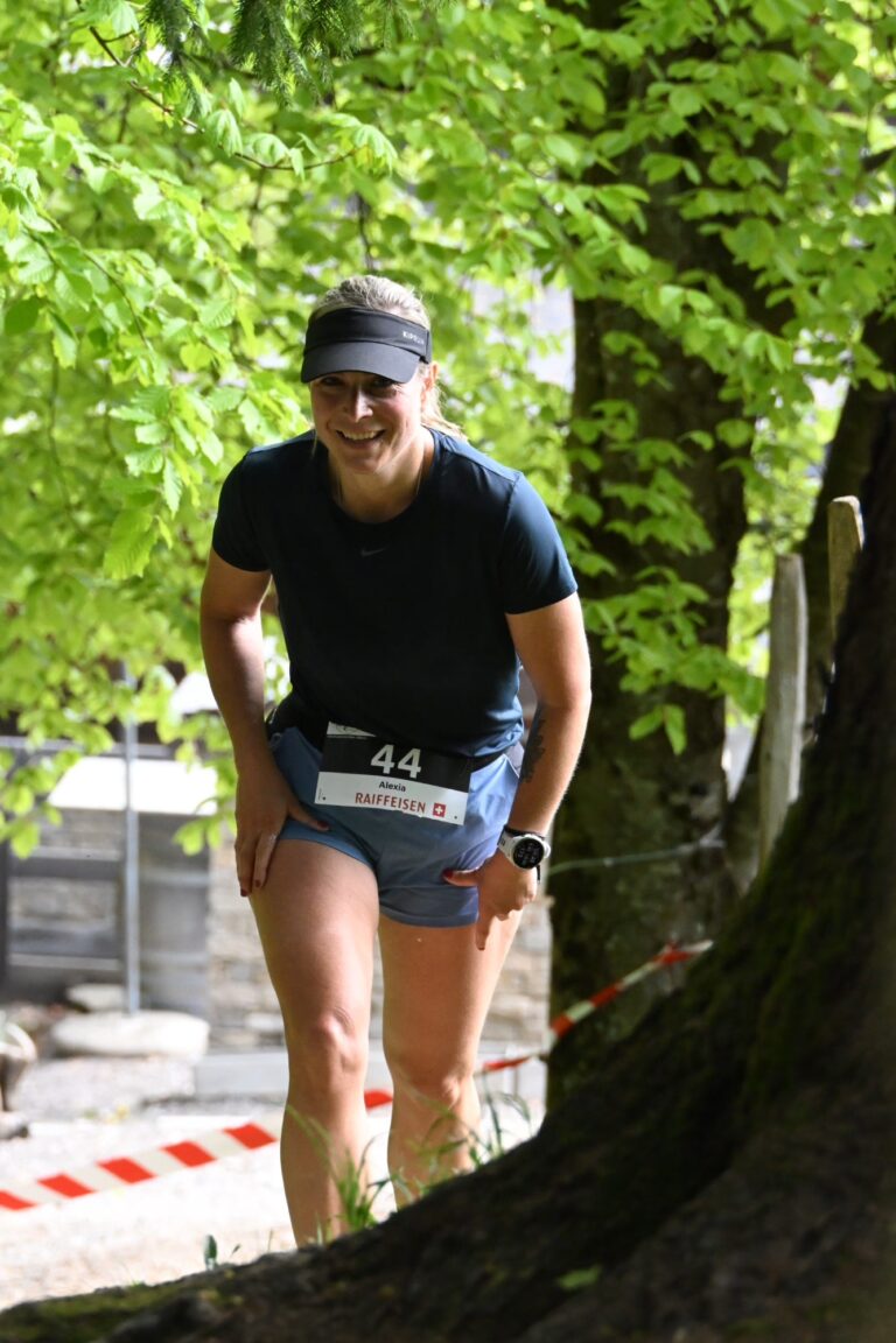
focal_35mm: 270
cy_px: 672
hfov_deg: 5.1
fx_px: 10079
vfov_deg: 7.6
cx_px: 448
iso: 5600
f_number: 7.6
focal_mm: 180
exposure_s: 1/1000
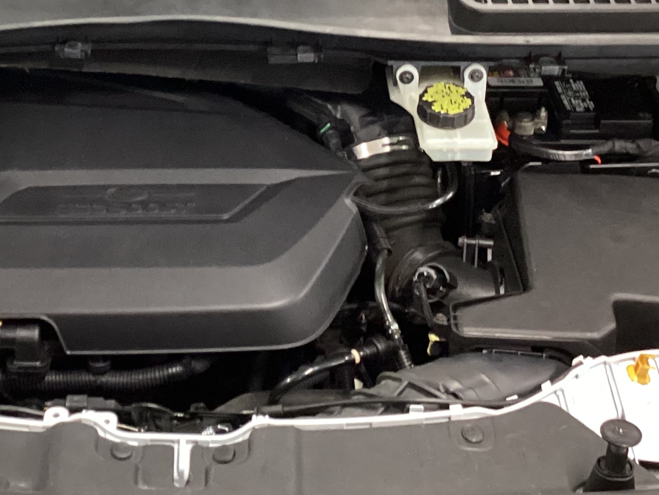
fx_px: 1466
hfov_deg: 25.0
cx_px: 161
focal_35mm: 77
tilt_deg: -32.3
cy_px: 137
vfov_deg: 19.0
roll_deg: -0.3
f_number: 2.4
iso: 400
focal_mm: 3.3
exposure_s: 1/25
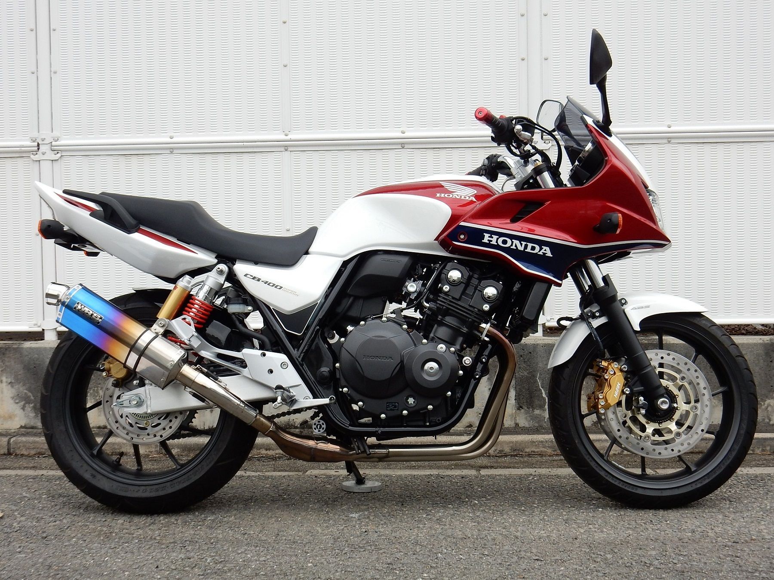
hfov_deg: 43.9
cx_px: 387
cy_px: 290
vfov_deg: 33.6
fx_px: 961
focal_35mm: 43
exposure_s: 1/100
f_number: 4.2
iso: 125
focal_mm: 7.6
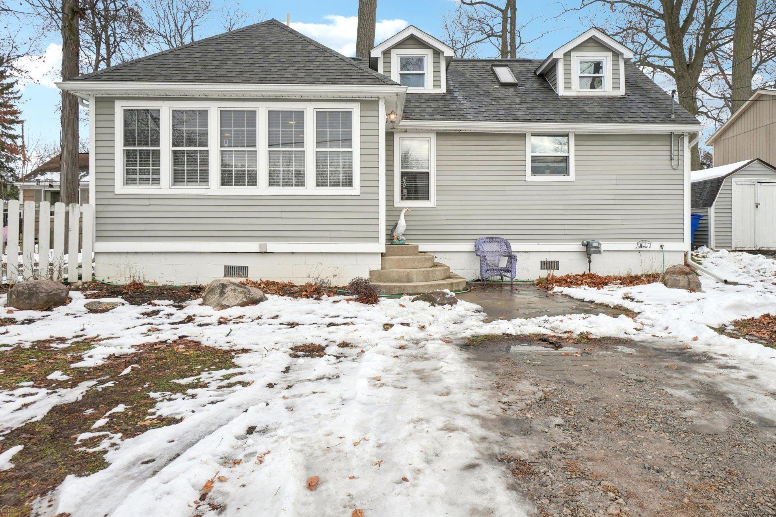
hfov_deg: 68.3
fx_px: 572
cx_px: 391
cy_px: 249
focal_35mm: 27
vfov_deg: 48.7
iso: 100
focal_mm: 17
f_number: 8
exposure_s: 1/125
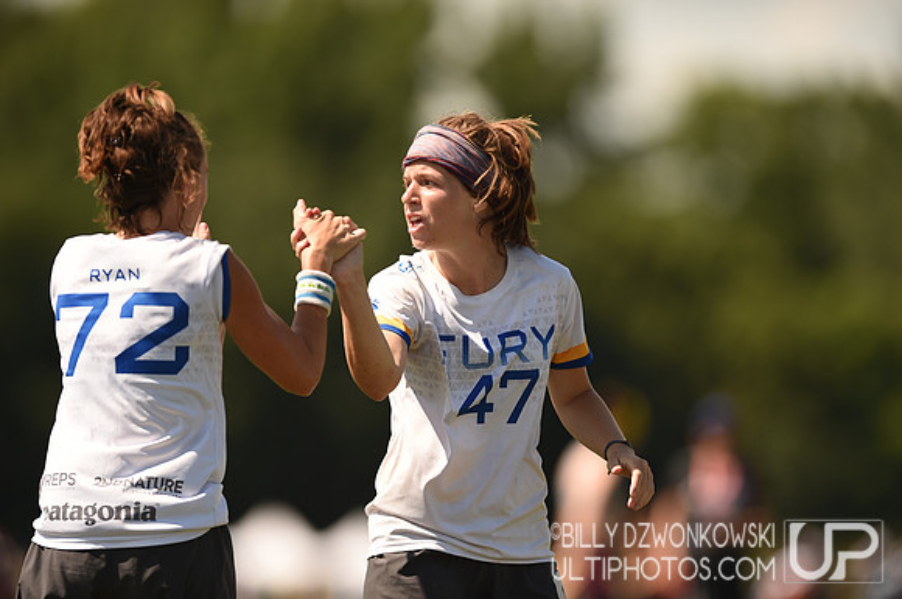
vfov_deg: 3.4
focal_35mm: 400
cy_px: 300
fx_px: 10008
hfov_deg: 5.2
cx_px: 451
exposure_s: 1/1600
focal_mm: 400
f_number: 2.8
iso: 100
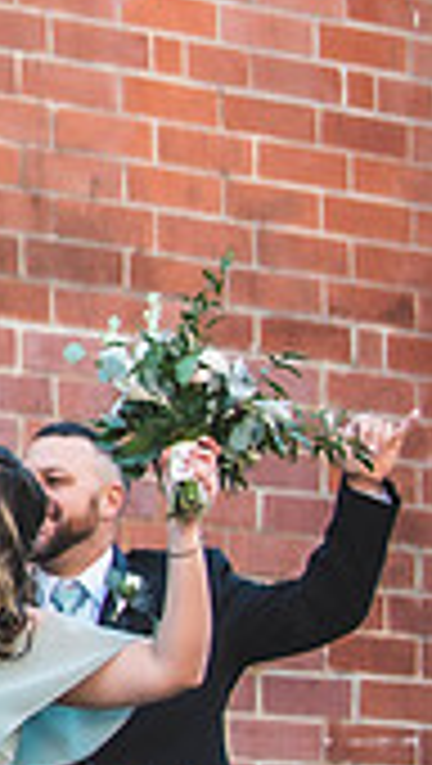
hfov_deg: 4.7
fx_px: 5076
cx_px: -868
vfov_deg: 8.6
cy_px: 299
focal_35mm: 250
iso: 640
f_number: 2.8
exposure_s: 1/640
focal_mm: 70
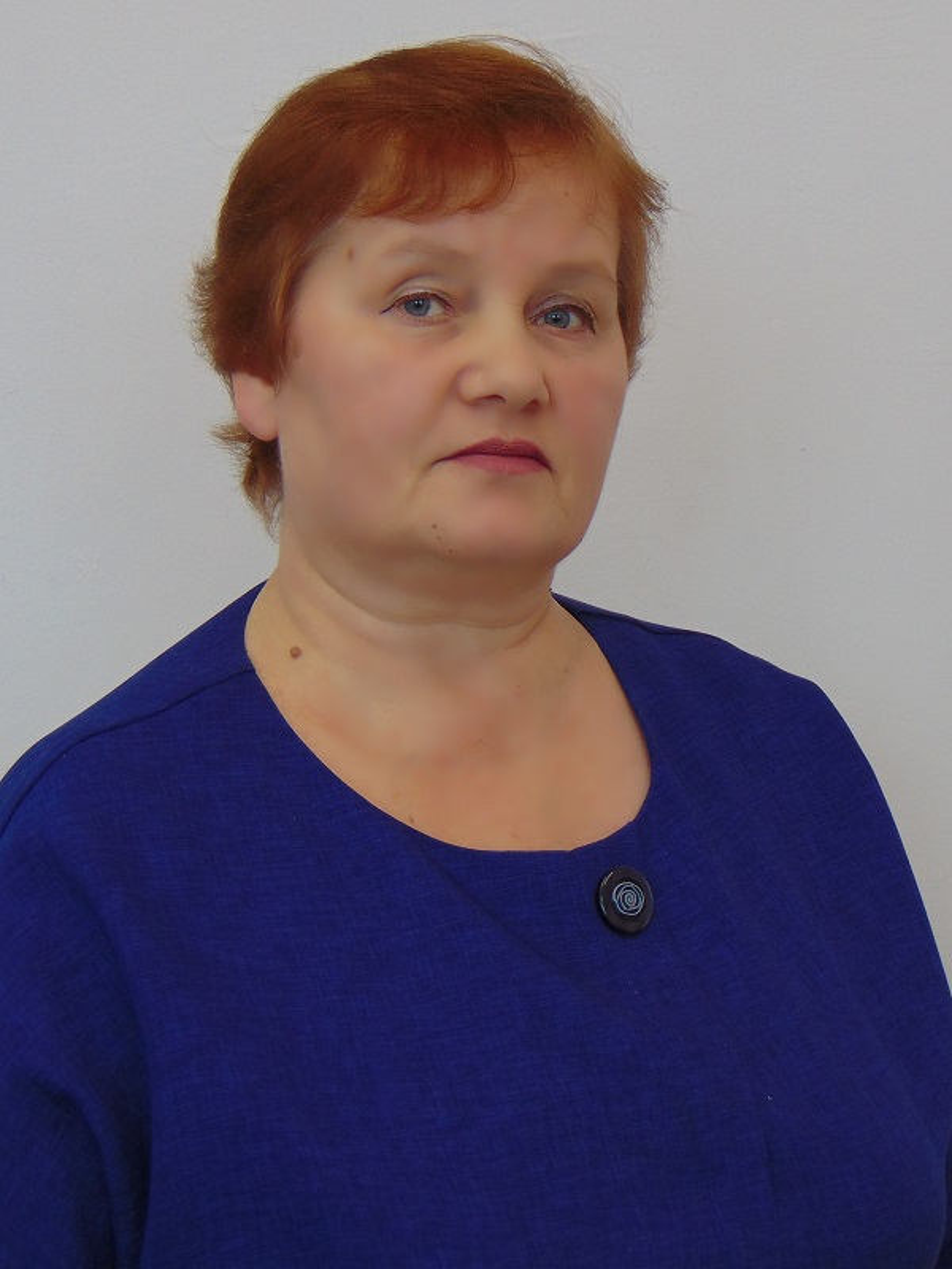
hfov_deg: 24.4
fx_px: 2200
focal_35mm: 60
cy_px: 634
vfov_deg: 32.2
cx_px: 476
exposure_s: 1/30
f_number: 3.6
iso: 80
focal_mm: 10.8
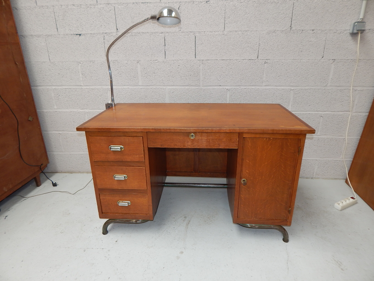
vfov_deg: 61.1
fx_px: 238
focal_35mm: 22
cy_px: 140
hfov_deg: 76.4
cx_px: 187
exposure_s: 1/40
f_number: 3
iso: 125
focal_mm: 4
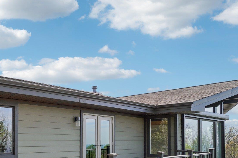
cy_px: 145
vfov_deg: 42.3
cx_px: 51
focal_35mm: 28
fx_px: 185
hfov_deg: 60.7
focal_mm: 10
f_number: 8
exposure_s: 1/160
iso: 100
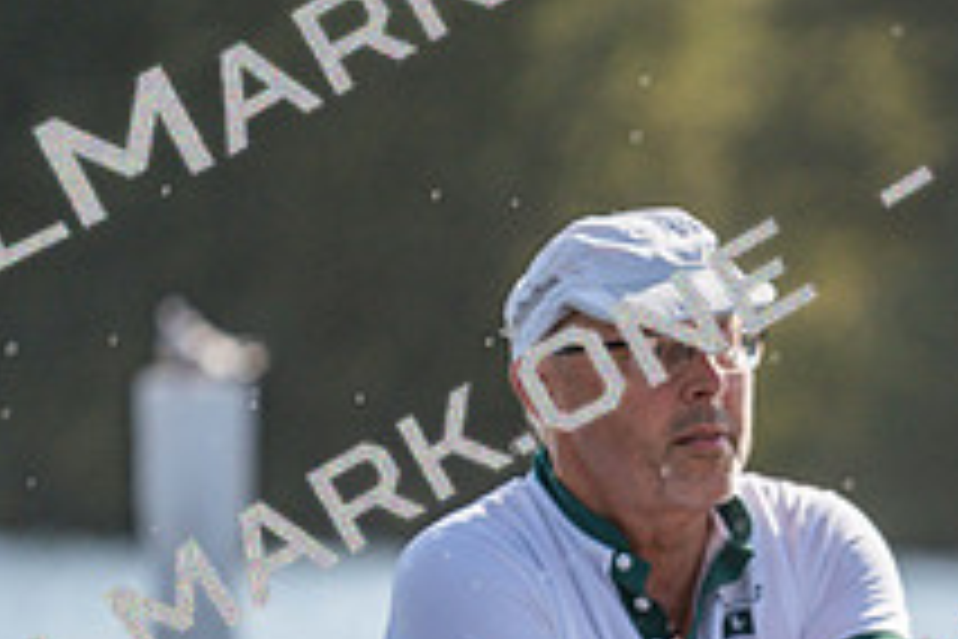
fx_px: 21394
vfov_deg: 1.7
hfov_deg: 2.6
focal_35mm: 804
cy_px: 821
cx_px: 1286
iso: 250
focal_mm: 295
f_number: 5.6
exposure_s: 1/1600
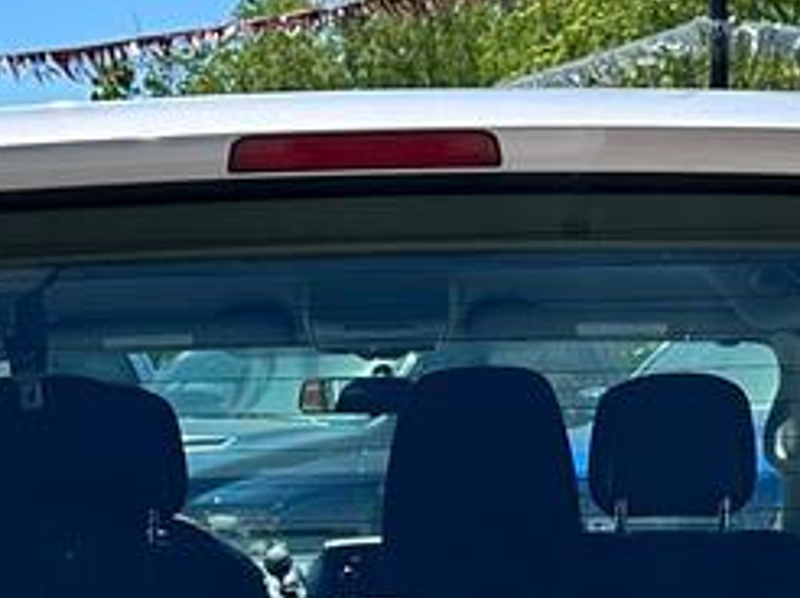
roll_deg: +0.3
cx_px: 345
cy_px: 1027
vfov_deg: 11.1
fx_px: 2886
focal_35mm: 125
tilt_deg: -12.7
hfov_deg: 15.8
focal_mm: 6.86
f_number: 1.78
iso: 80
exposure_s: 1/2809
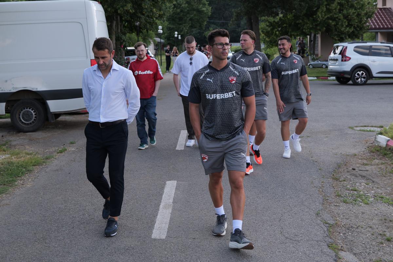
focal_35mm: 33
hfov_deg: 57.2
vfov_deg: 40.0
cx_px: 196
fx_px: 360
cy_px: 131
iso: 250
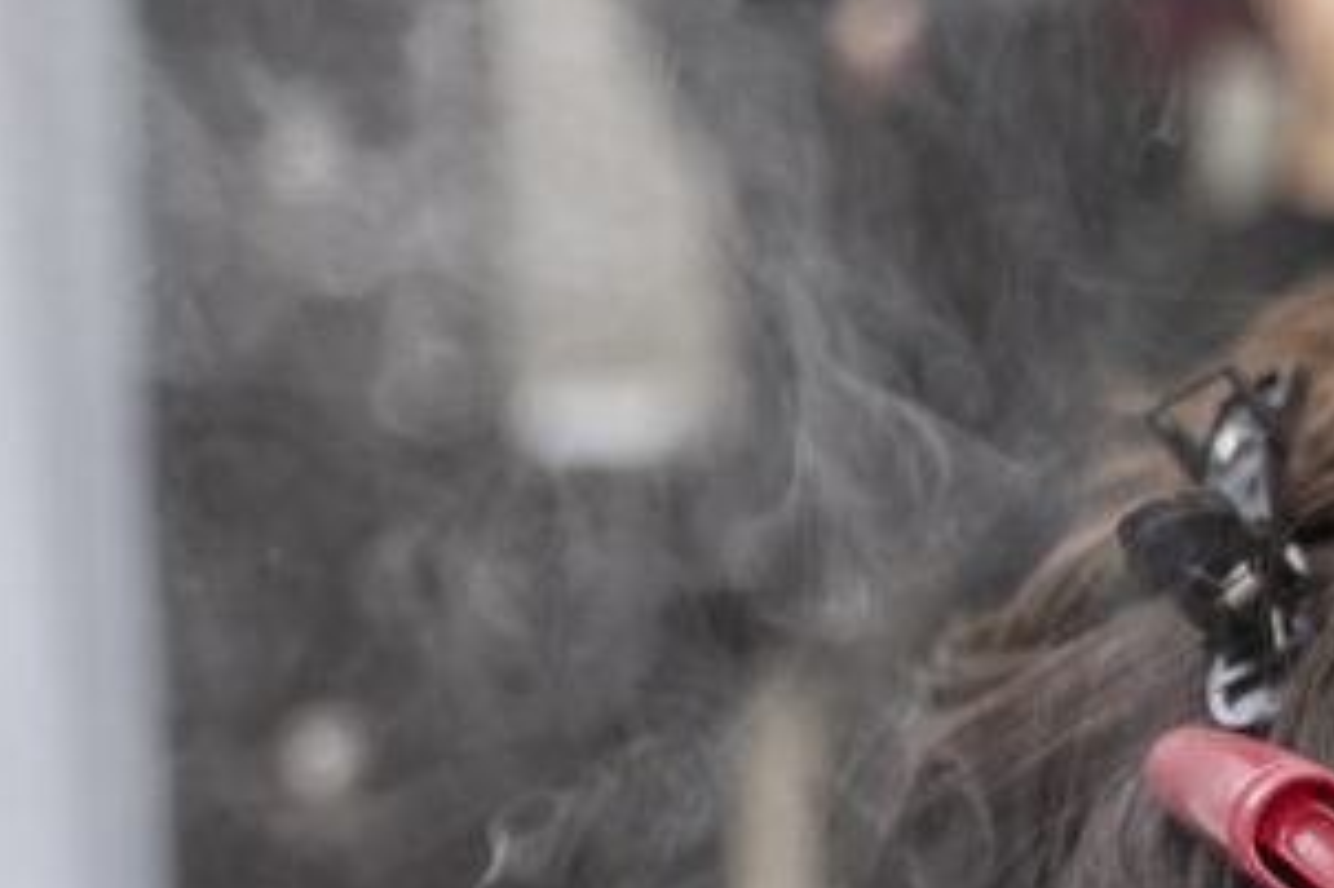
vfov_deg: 11.8
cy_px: 1279
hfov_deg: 18.1
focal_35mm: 112
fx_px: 4148
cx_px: 1034
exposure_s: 1/250
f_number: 2.8
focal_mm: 33
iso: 400
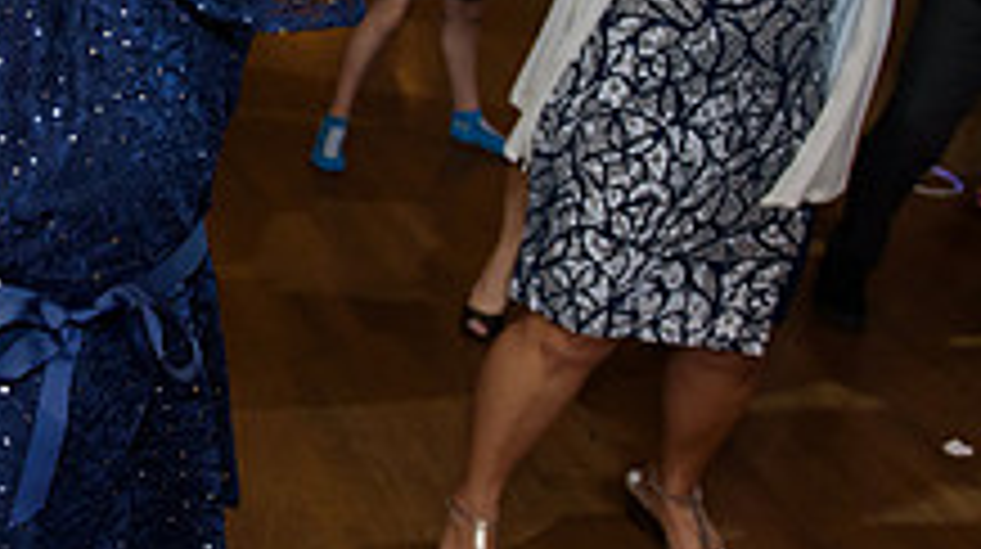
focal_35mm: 67
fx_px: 1741
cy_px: -2
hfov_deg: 29.6
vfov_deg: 17.5
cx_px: 22
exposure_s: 1/125
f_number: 3.2
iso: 1600
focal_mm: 24
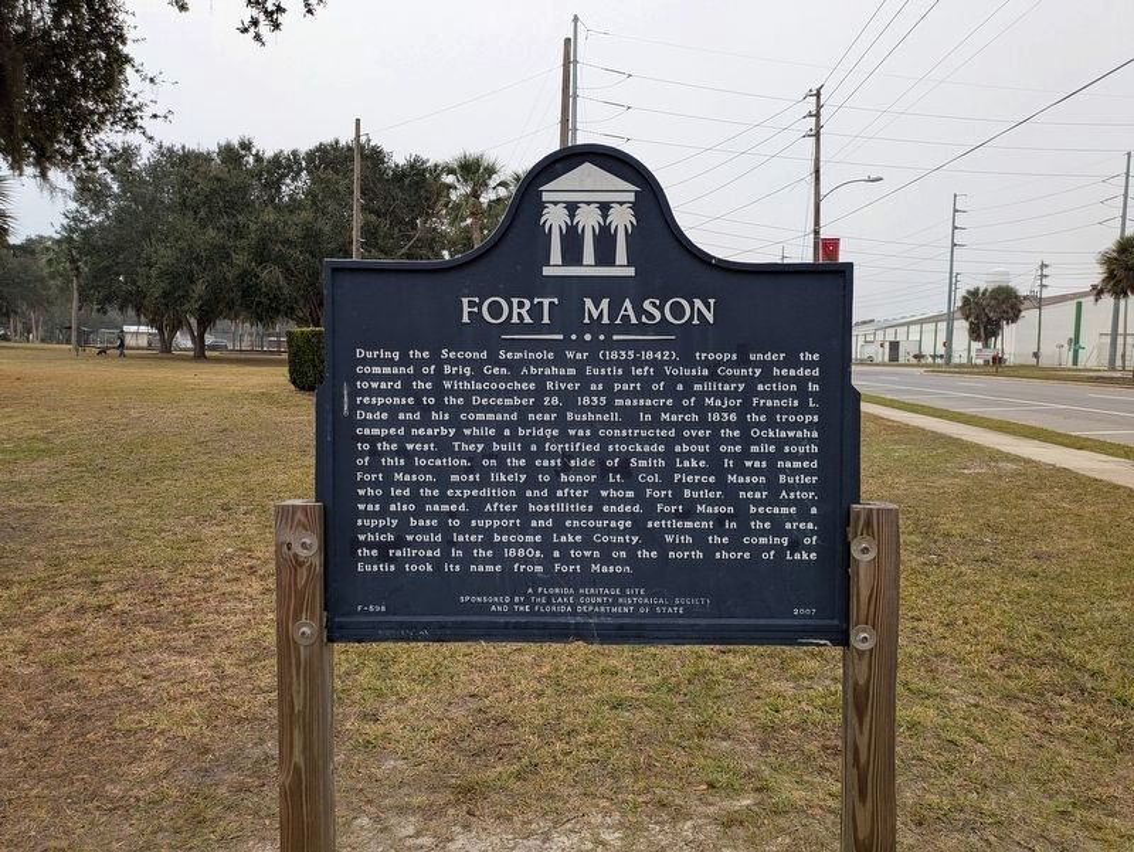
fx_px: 819
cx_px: 567
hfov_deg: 69.4
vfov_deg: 54.9
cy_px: 426
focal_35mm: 25
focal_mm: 5.43
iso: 50
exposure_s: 1/867
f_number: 1.89
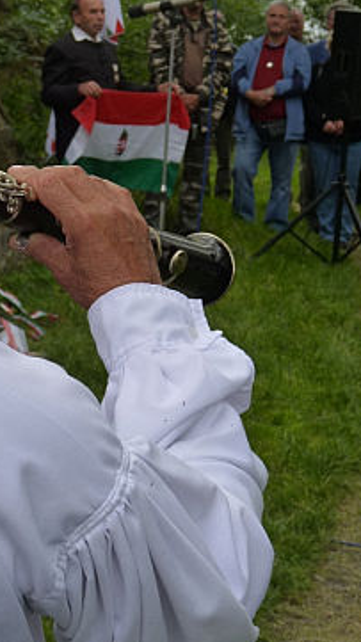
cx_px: 105
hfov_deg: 11.0
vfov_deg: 19.4
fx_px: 1872
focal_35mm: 110
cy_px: 286
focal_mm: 14.4
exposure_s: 1/250
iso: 125
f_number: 4
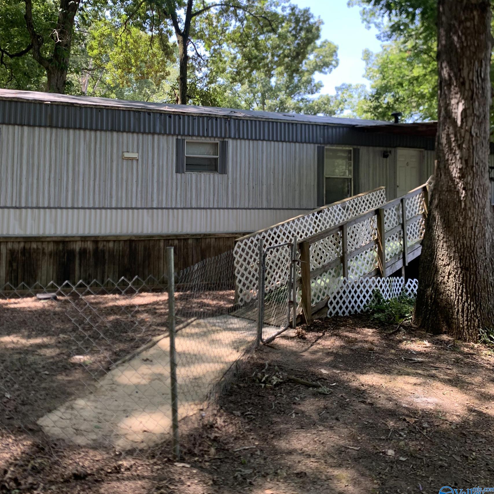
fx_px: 501
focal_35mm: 31
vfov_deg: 51.7
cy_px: 173
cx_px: 245
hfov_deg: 52.5
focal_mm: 4.25
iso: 25
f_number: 1.8
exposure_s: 1/154
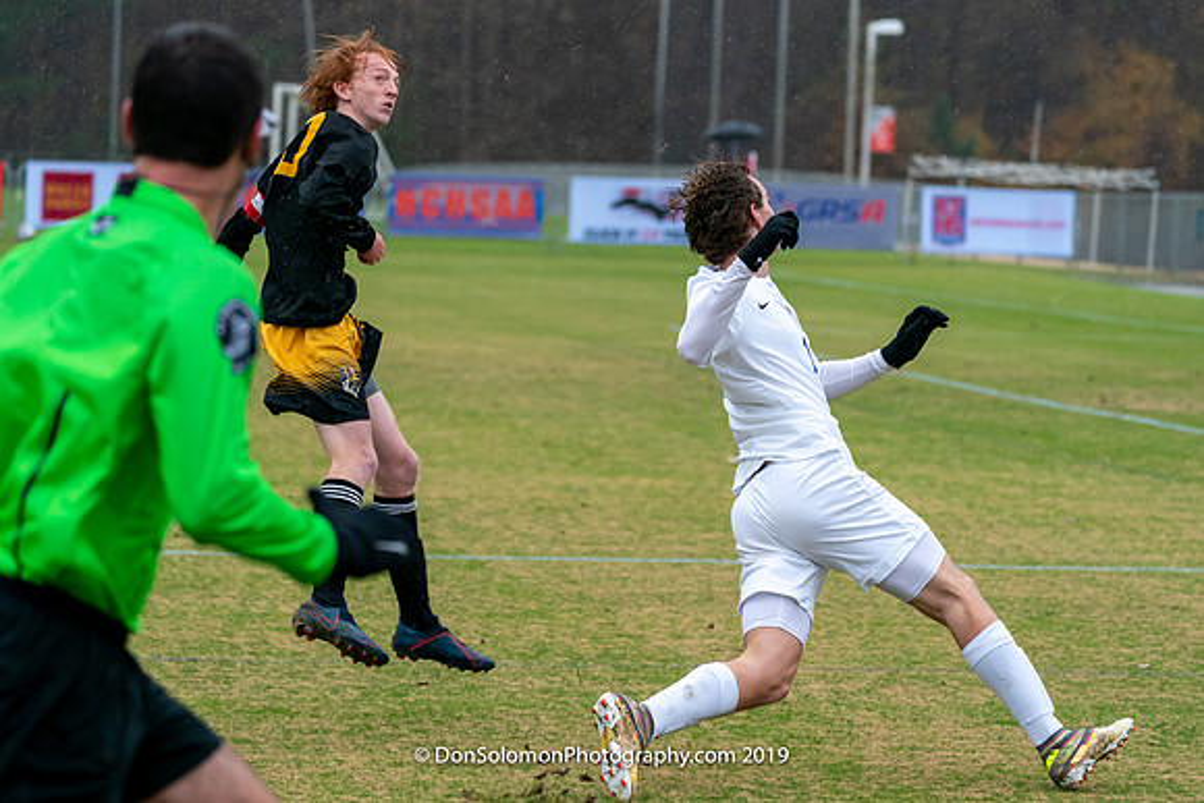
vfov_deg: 7.8
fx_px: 5911
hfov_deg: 11.6
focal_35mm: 177
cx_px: 633
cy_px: 381
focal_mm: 168
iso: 3200
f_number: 5.6
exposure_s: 1/1000
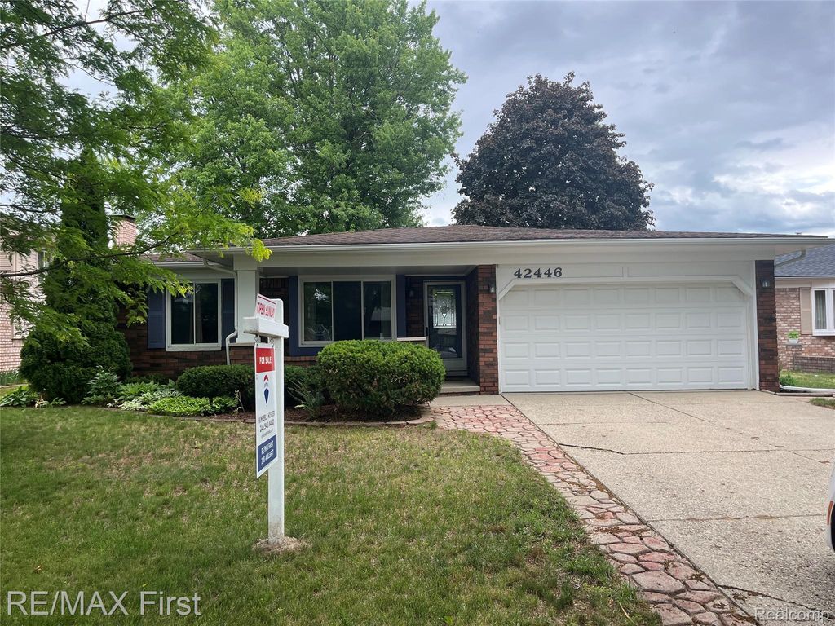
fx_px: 627
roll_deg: +1.3
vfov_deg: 53.1
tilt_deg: +3.0
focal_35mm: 26
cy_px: 313
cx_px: 418
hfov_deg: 67.3
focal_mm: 5.1
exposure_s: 1/517
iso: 50
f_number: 1.6
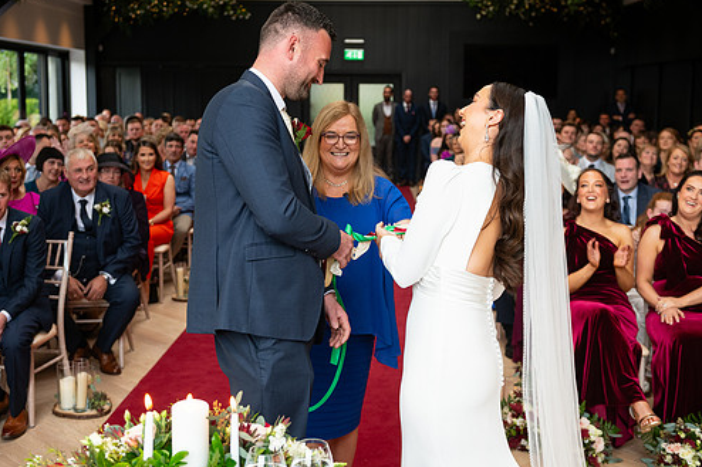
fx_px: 916
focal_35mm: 47
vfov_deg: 28.6
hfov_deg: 41.9
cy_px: 199
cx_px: 340
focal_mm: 40
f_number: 3.5
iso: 640
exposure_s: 1/160
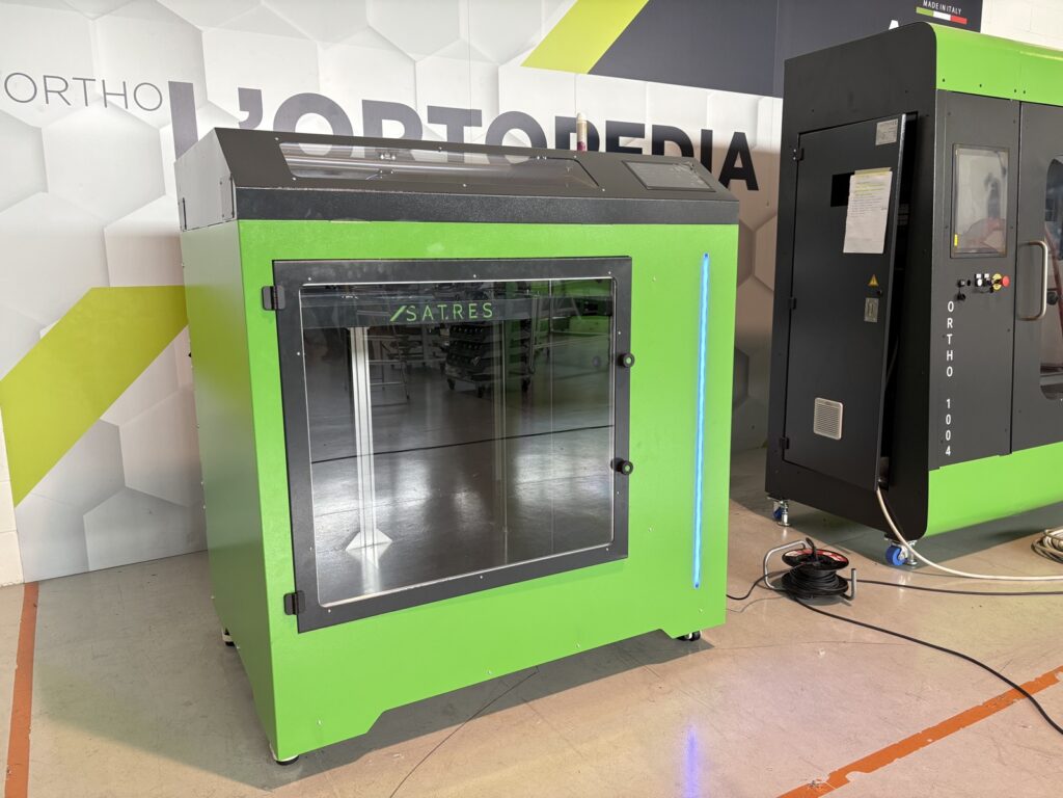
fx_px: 798
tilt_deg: -10.1
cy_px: 399
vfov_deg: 53.1
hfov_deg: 67.3
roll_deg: +1.4
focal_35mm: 26
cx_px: 532
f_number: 1.6
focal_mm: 5.96
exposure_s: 1/100
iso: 125
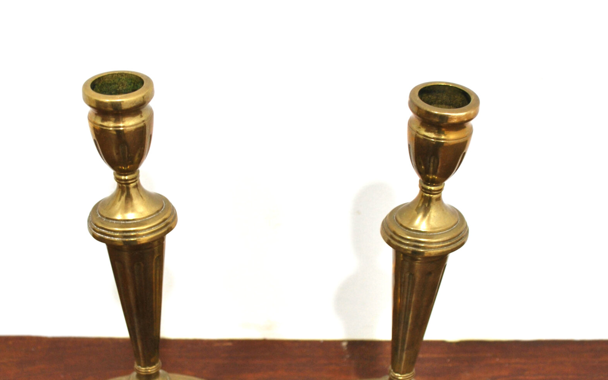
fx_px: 746
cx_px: 285
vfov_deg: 28.6
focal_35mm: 45
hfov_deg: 44.3
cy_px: 173
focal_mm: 18
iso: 160
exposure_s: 1/15
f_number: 3.5
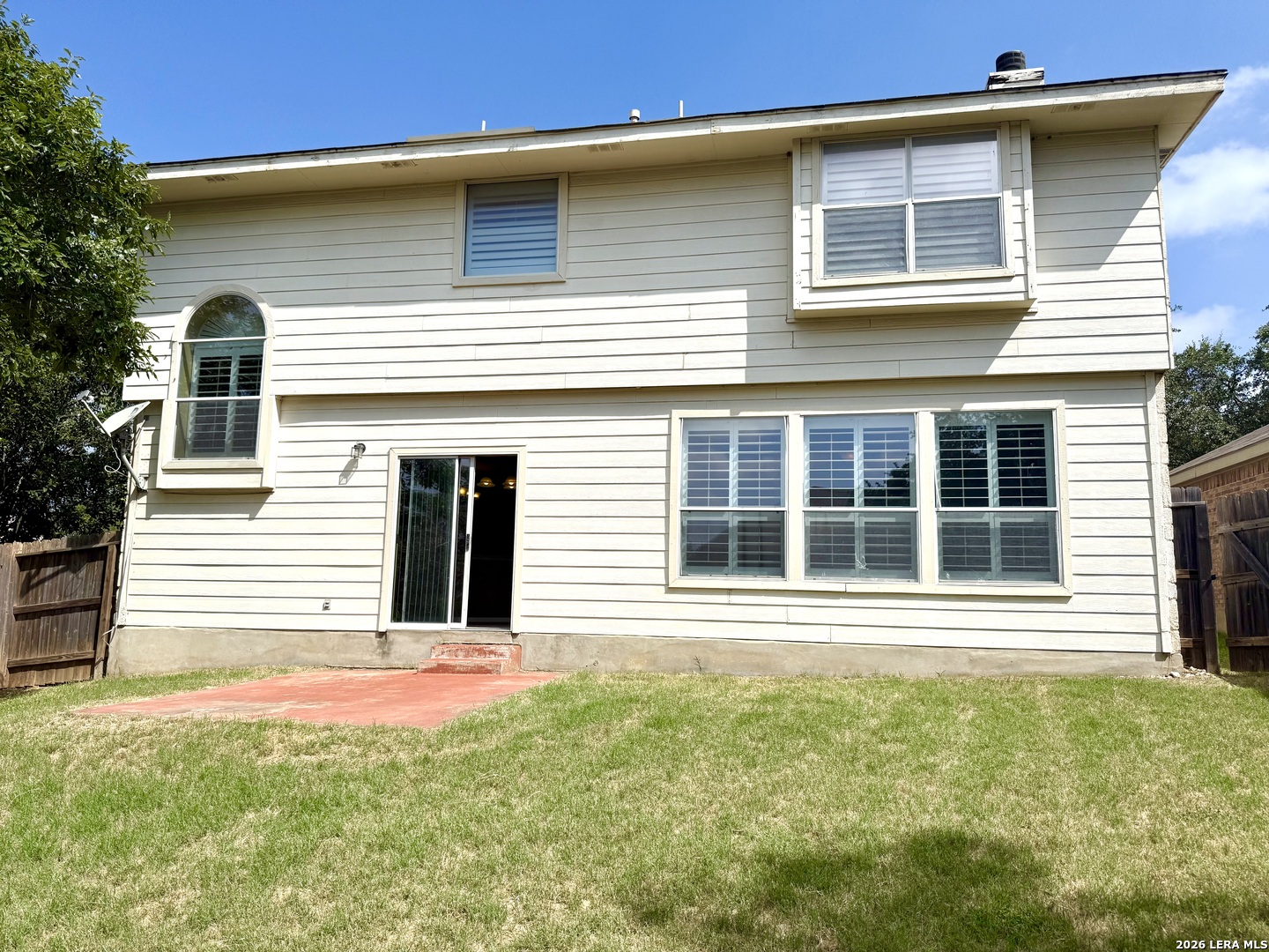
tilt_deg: +8.5
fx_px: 880
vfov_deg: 56.8
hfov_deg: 71.6
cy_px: 476
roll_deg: -1.5
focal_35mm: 24
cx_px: 634
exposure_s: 1/8130
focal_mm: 6.76
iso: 80
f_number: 1.78
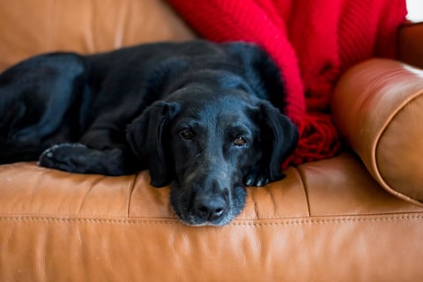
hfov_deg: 39.6
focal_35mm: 50
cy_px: 141
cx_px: 212
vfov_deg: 27.0
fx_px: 587
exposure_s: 1/250
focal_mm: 50
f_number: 2
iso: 400
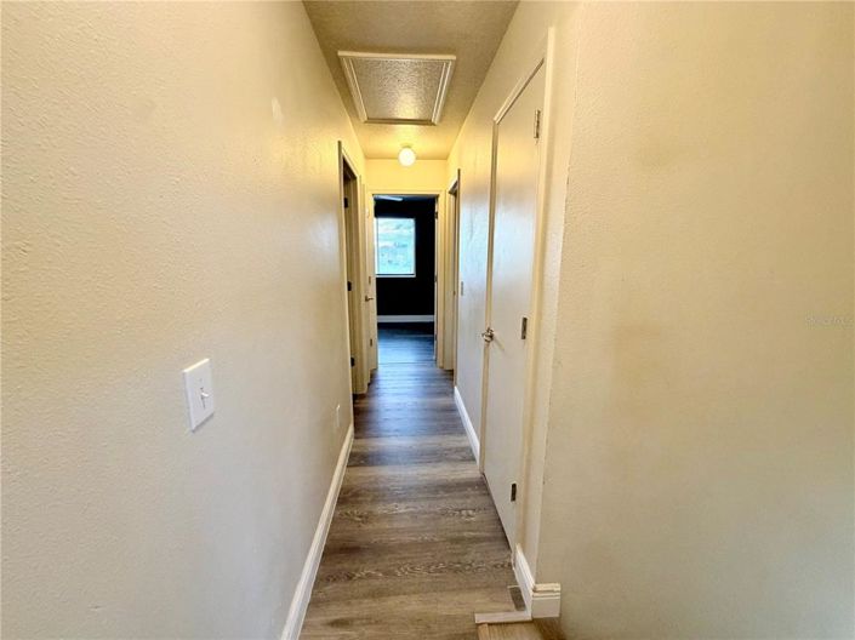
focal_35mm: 14
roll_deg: +0.0
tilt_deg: -10.6
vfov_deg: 85.6
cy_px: 320
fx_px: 346
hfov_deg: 102.1
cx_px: 428
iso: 320
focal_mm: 2.22
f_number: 2.2
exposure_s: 1/60
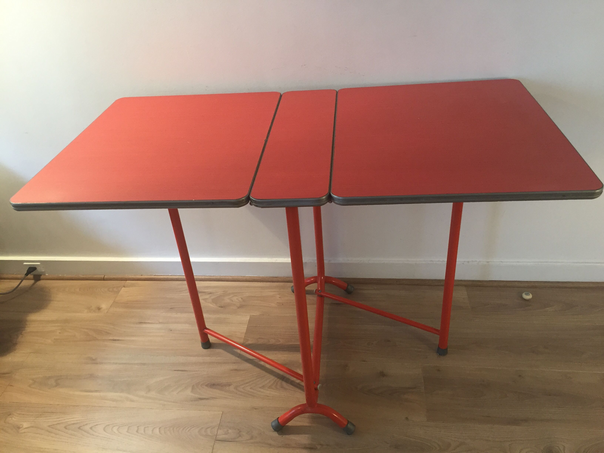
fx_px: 506
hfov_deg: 61.7
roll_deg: +3.2
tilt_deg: -35.1
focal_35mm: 29
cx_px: 302
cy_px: 226
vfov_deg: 48.2
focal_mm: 4.15
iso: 125
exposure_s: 1/33
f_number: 2.2
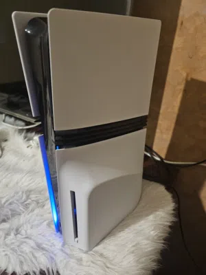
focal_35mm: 23
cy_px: 138
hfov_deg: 58.9
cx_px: 103
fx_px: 182
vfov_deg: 73.9
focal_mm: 6.3
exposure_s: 1/25
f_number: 1.7
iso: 800
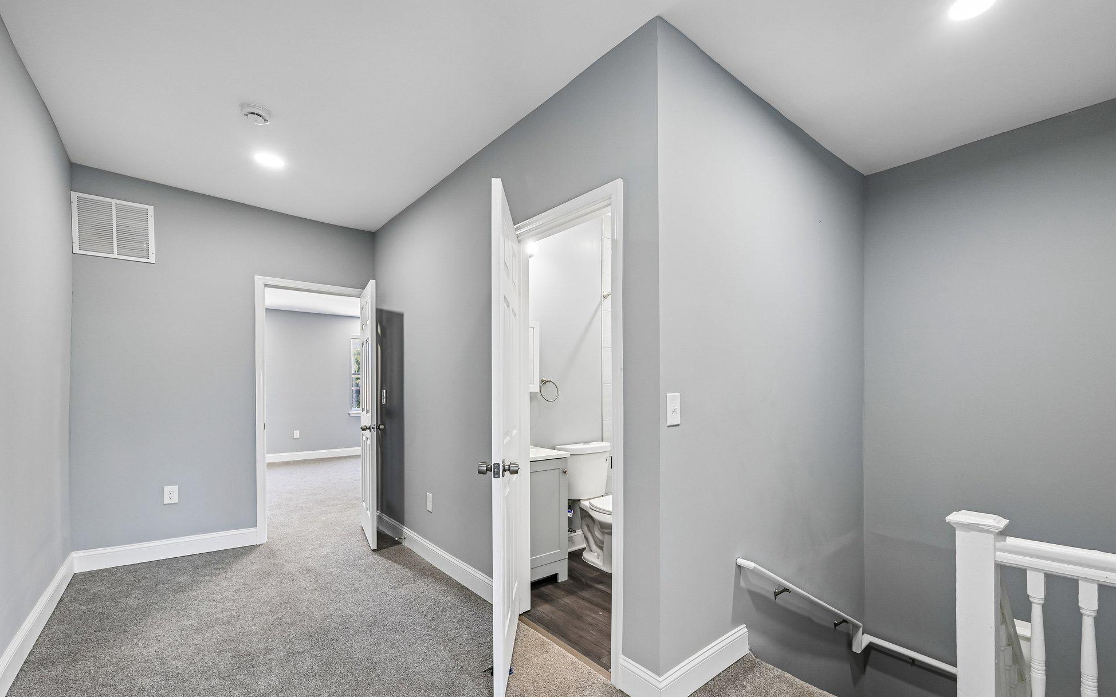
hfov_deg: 101.4
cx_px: 571
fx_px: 456
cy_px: 382
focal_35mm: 15
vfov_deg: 74.6
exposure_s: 1/15
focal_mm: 14
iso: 360
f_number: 8
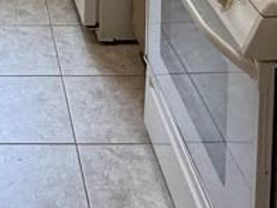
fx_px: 584
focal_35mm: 73
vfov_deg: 14.4
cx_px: -14
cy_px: -275
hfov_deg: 25.1
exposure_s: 1/120
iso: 200
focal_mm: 2.22
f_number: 2.2
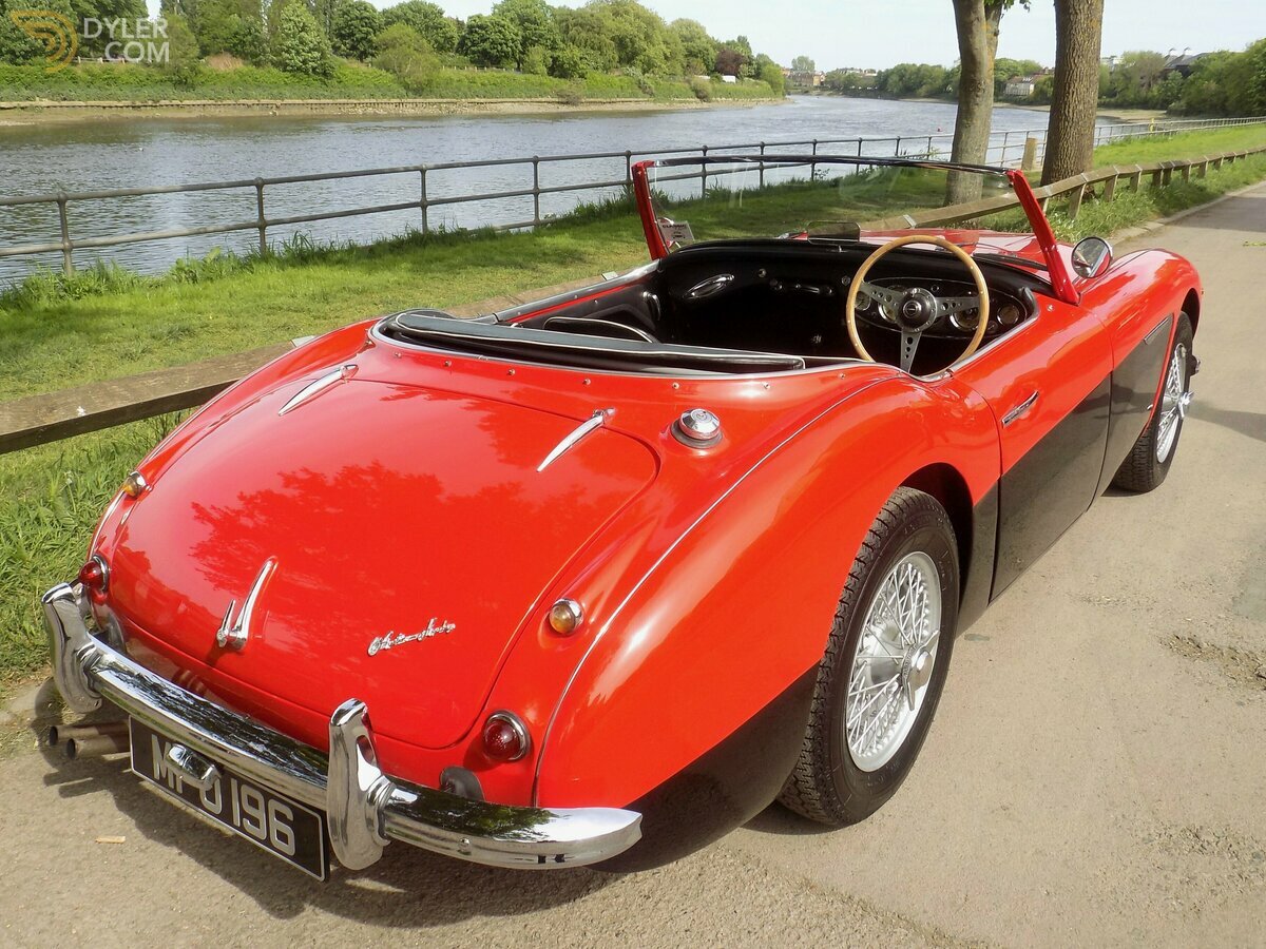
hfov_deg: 60.0
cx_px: 633
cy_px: 474
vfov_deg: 46.8
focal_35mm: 30
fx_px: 1097
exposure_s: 1/500
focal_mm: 5.3
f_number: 3.3
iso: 80
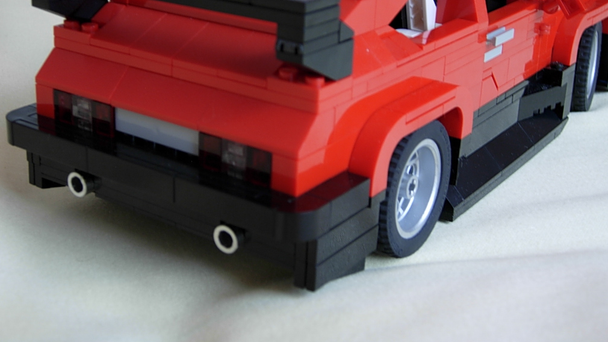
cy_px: 128
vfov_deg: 22.6
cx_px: 304
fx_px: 854
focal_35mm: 53
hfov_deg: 39.2
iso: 50
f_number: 3.1
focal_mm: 10.1
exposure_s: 1/11.3
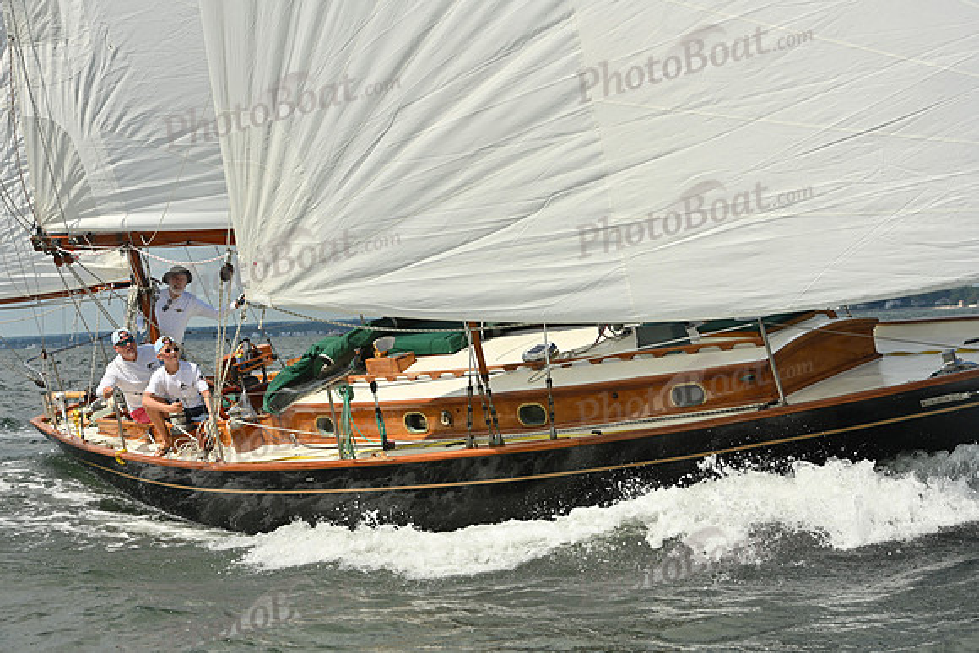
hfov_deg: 26.0
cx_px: 490
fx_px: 2122
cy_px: 326
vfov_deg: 17.5
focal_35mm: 78
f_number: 10
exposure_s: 1/1250
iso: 250
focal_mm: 78
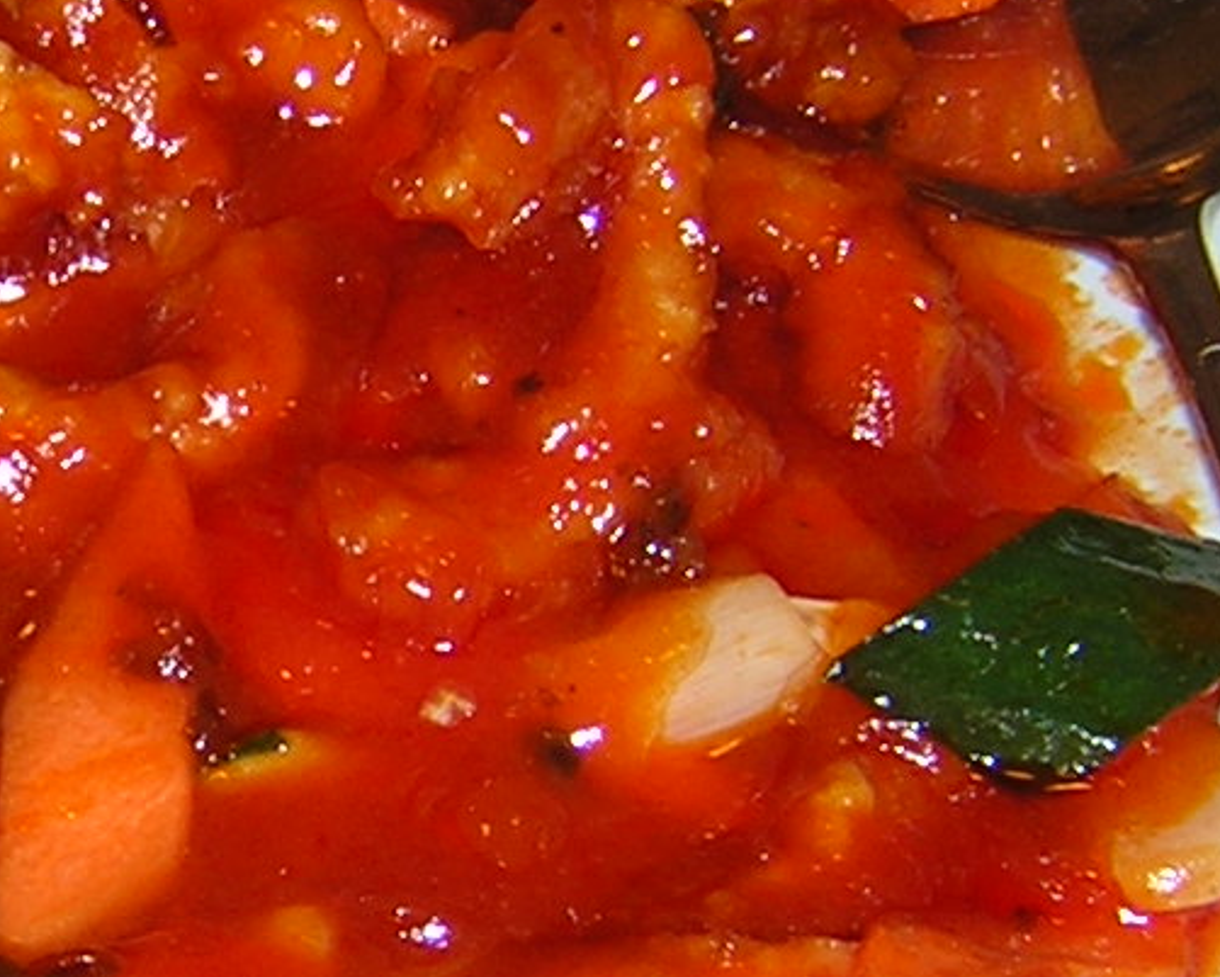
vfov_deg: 13.8
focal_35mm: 112
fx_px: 4046
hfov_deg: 16.9
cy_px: 488
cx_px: 68
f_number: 2.6
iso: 100
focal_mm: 4.7
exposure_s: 1/60.1
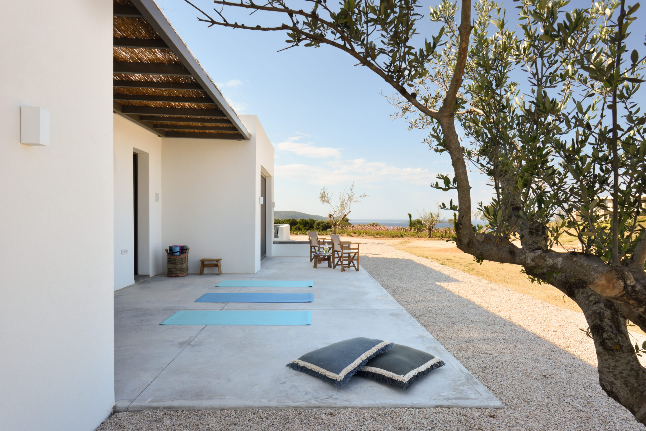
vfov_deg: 62.0
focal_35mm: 20
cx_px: 323
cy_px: 216
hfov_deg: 84.0
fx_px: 359
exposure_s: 1/15
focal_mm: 20
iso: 200
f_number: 11
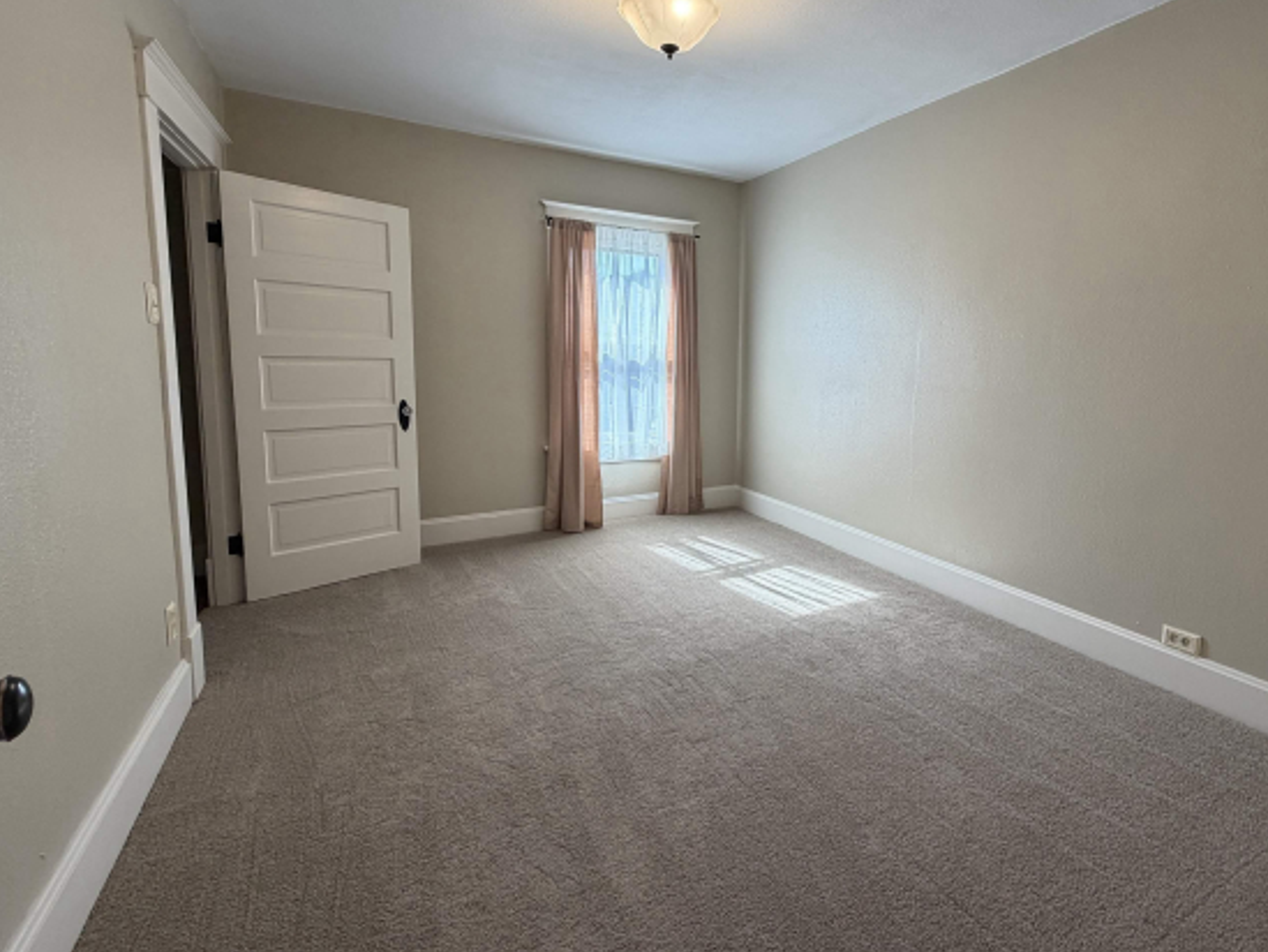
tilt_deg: -6.8
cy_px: 421
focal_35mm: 17
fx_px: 623
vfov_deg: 74.5
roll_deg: -0.4
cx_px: 729
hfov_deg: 90.4
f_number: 2.2
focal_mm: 2.22
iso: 80
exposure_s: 1/120
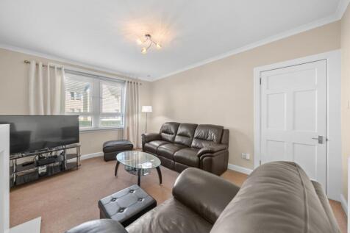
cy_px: 116
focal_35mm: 12
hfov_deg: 112.6
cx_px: 175
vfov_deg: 90.0
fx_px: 117
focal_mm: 12
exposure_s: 1/3
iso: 800
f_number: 6.3
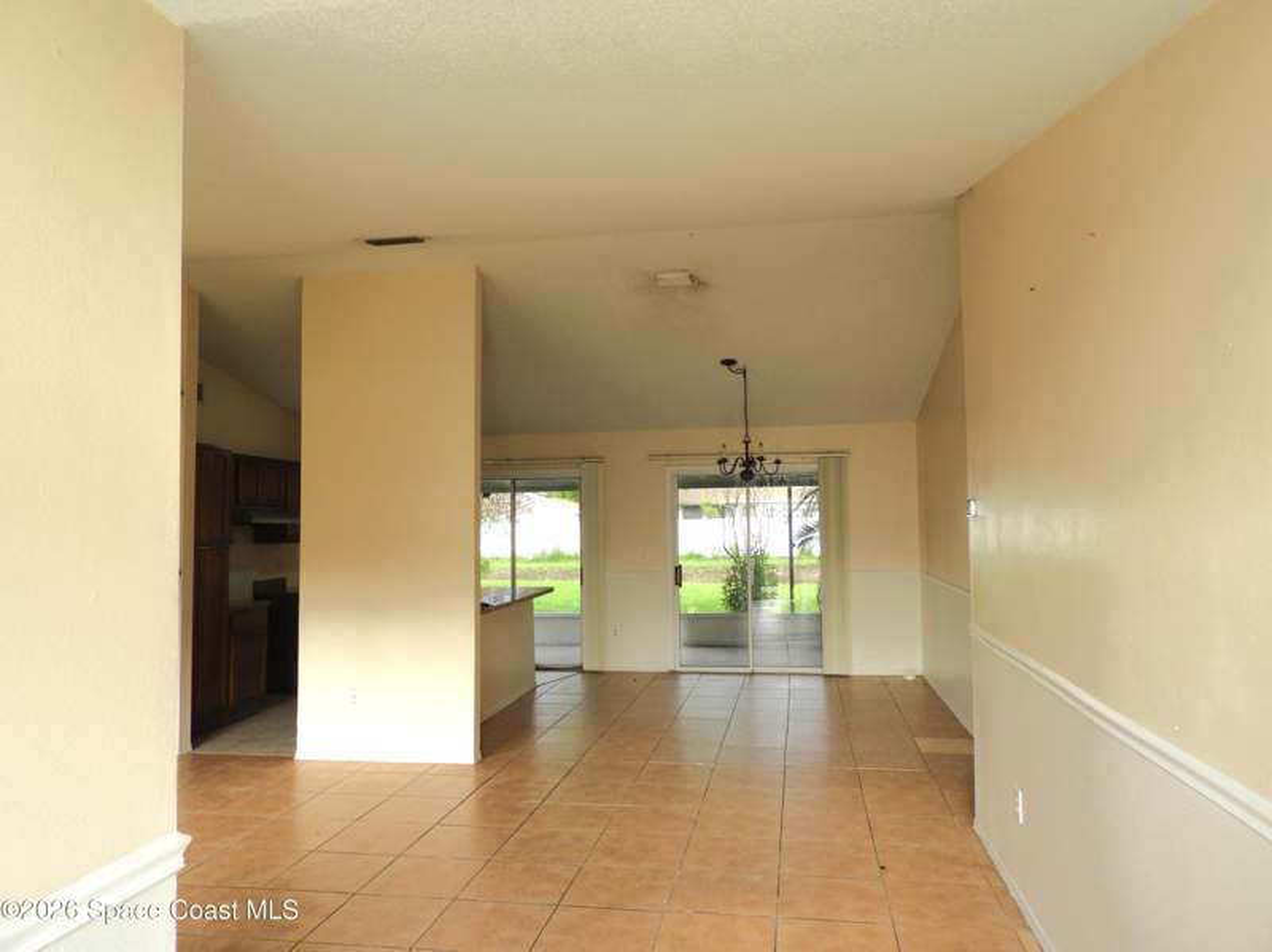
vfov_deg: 56.8
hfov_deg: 71.6
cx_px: 636
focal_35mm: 24
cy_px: 476
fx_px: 881
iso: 100
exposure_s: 1/40
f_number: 3.3
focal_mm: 4.3
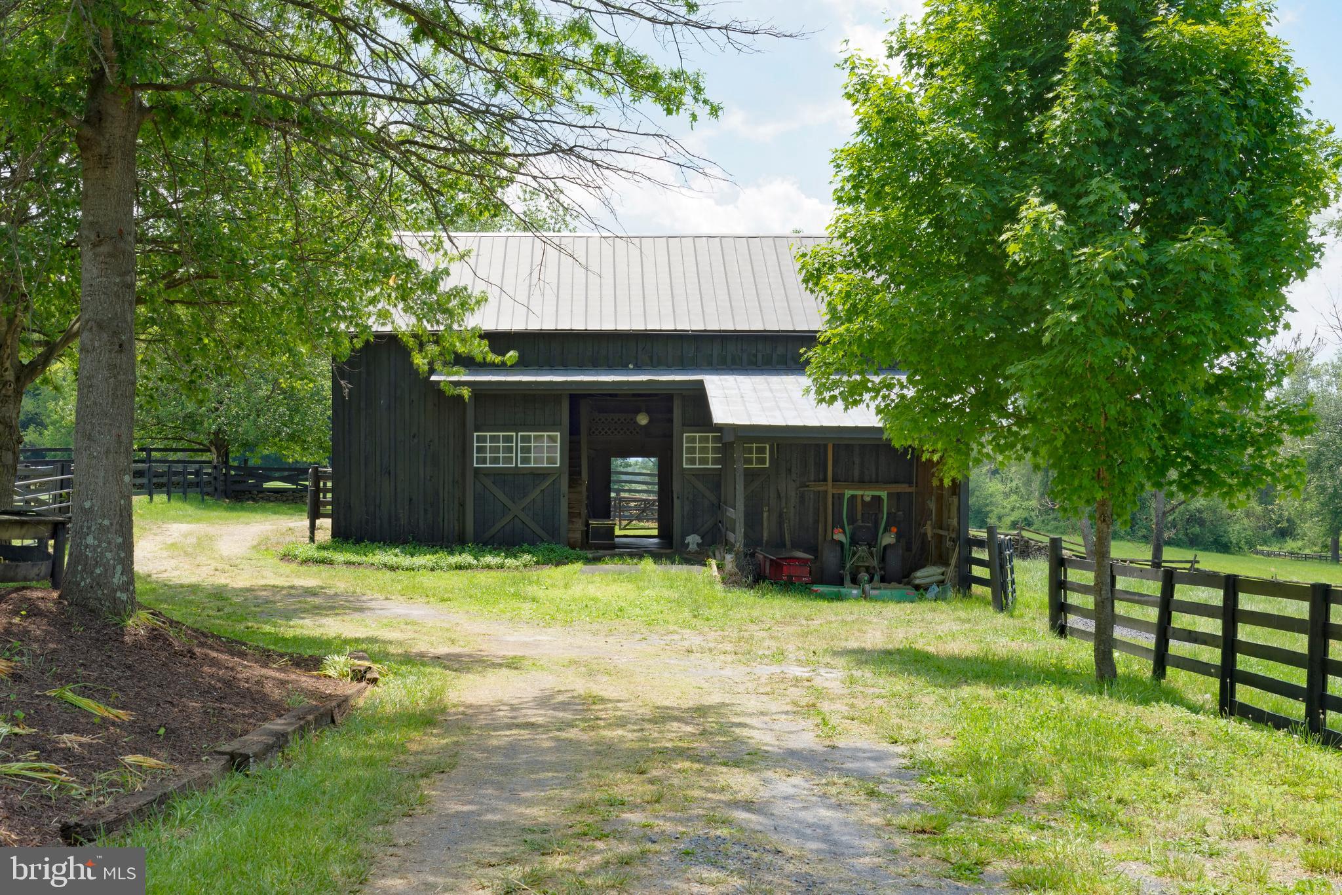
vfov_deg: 35.1
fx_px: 1417
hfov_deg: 50.7
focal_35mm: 38
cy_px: 448
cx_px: 671
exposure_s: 1/60
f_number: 11
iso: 320
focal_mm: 38
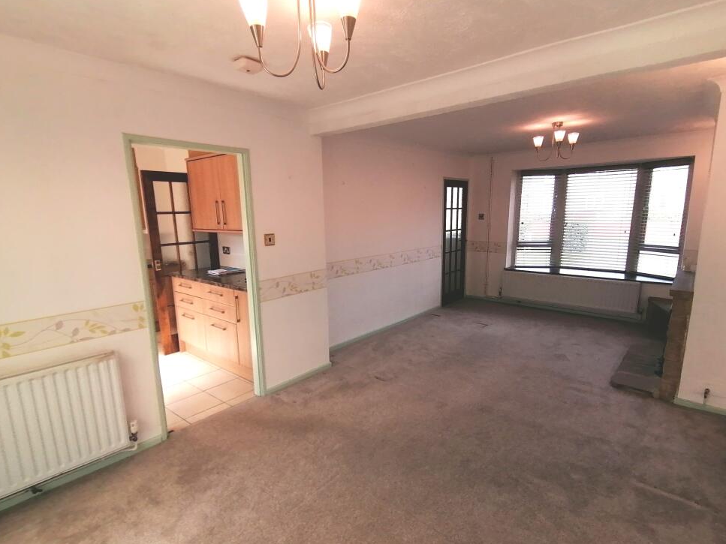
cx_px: 366
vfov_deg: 71.6
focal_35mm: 18
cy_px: 283
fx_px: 377
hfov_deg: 87.8
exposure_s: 1/170
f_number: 2.4
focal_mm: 2.7
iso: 50
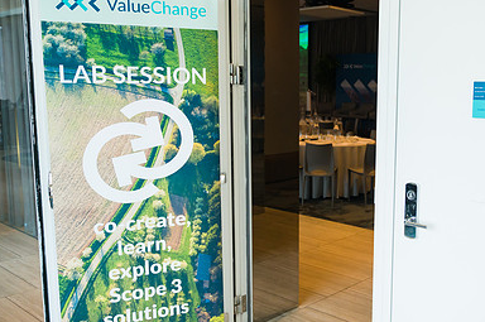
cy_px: 164
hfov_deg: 48.4
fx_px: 525
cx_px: 339
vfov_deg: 34.1
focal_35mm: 39
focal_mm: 24
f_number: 3.2
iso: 1600
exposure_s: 1/1000
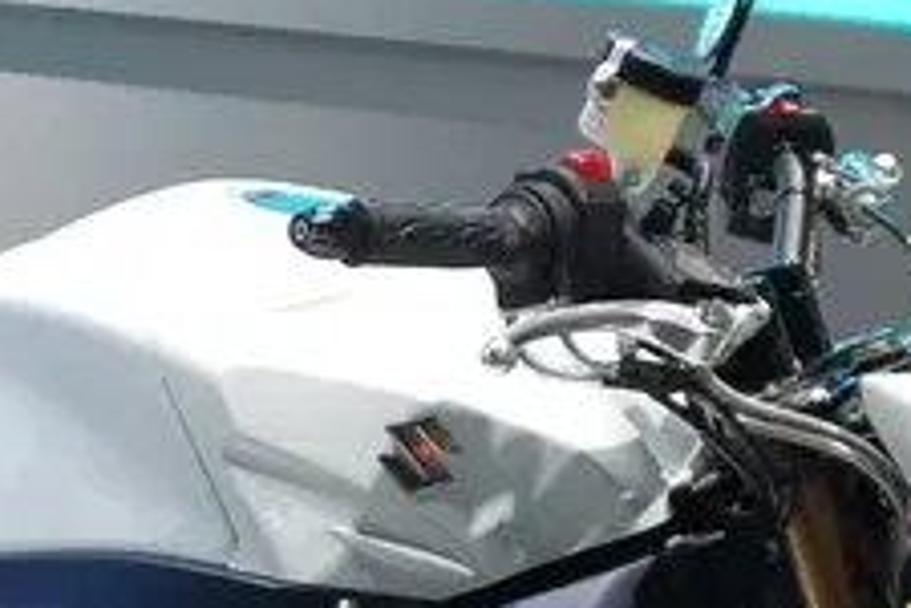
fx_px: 3644
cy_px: 567
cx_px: 417
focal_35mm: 144
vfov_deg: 9.5
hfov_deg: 14.2
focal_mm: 18
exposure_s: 1/100
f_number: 5
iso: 400
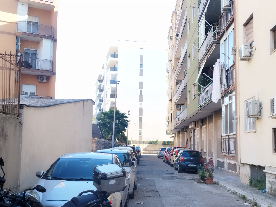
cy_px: 104
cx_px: 138
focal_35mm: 24
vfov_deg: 56.8
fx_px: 191
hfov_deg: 71.6
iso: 50
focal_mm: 5.89
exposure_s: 1/119
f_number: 1.89
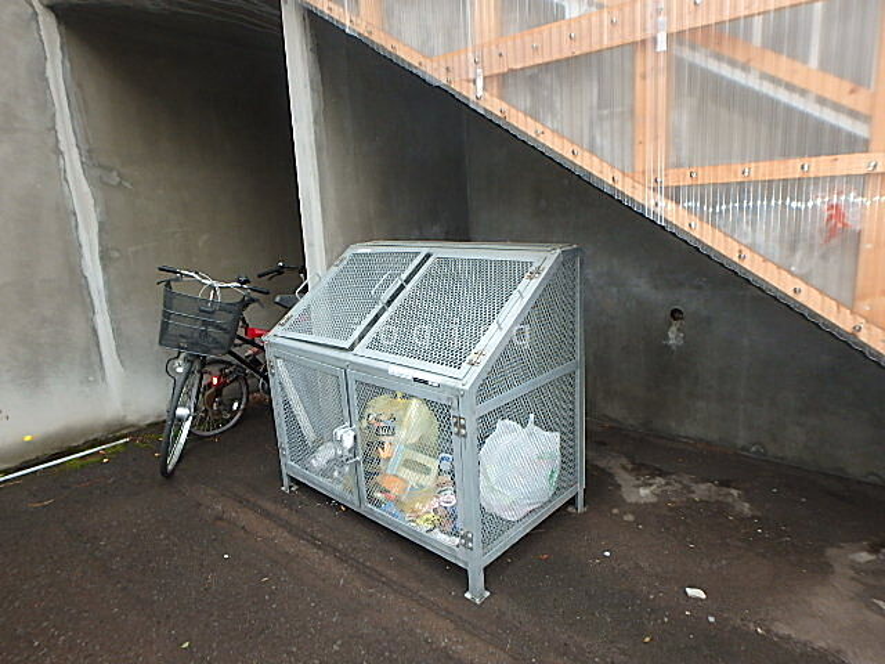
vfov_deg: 63.4
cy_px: 332
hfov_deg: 79.0
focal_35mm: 21
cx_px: 442
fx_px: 537
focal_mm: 3.7
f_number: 3.5
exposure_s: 1/60
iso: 160
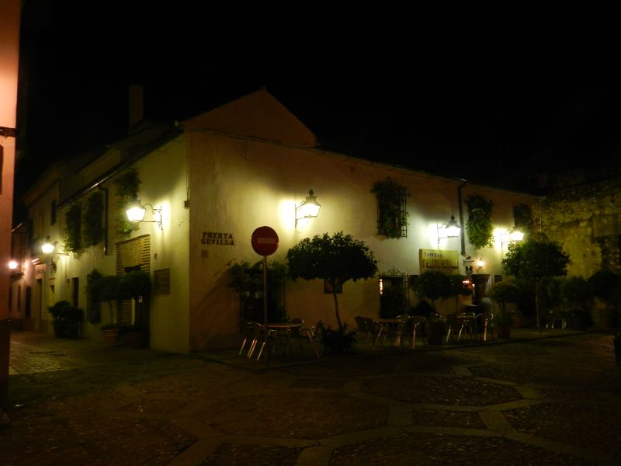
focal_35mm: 28
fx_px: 502
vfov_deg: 49.7
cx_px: 310
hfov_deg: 63.4
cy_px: 233
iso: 400
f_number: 3.6
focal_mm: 5
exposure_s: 1/10
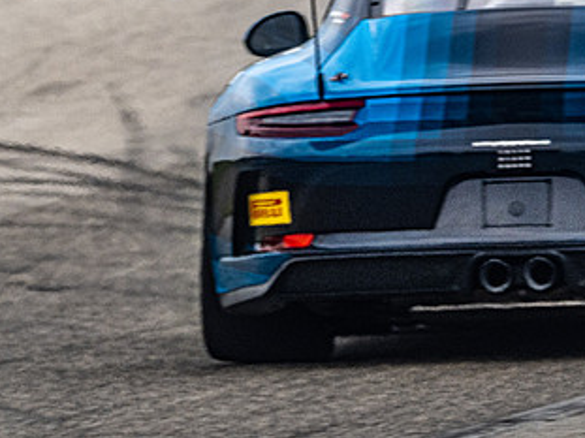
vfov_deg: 0.9
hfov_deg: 1.3
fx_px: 26505
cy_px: 200
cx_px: 465
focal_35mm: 1569
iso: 400
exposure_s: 1/400
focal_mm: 420
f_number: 8
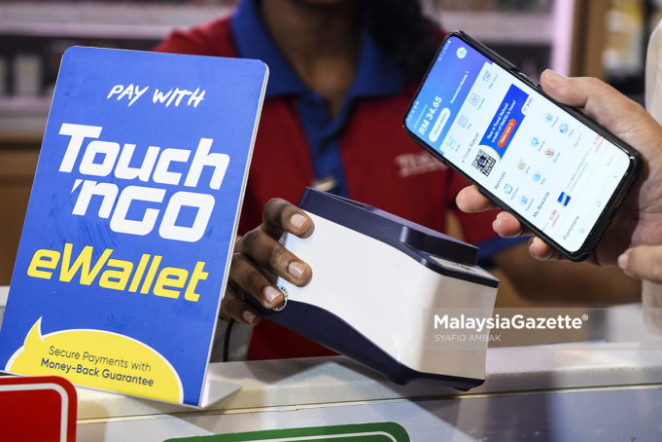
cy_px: 221
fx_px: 1030
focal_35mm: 56
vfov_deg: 24.2
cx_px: 331
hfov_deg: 35.6
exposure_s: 1/160
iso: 1600
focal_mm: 56
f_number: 3.5
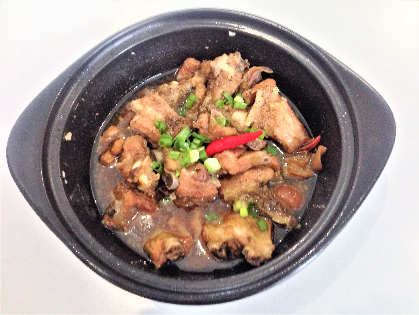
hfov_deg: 55.4
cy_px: 158
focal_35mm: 33
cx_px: 210
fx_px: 399
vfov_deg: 42.9
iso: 500
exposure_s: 1/15
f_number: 2.4
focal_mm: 4.12
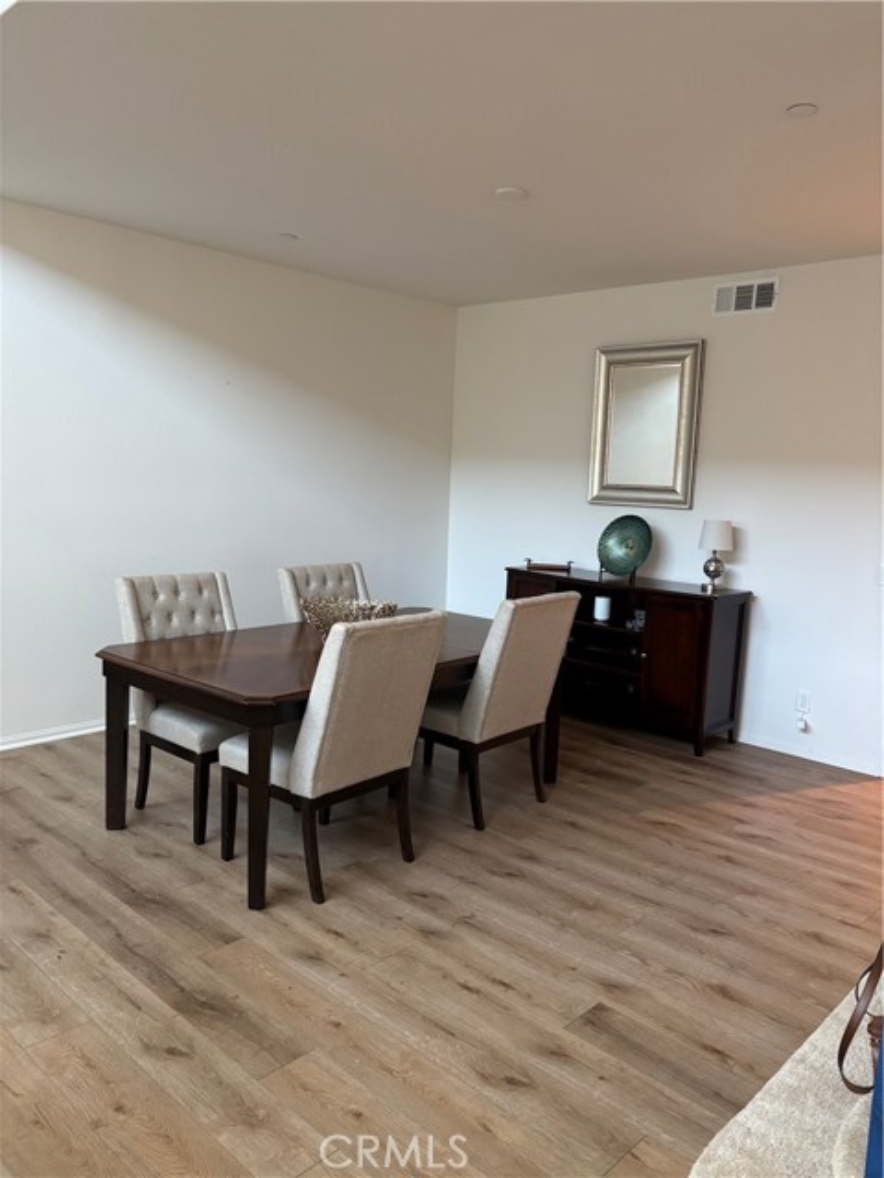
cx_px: 442
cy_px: 589
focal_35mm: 26
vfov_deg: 67.3
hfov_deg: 53.1
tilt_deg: -8.8
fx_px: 885
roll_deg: -1.8
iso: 320
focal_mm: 5.96
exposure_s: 1/60
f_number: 1.6
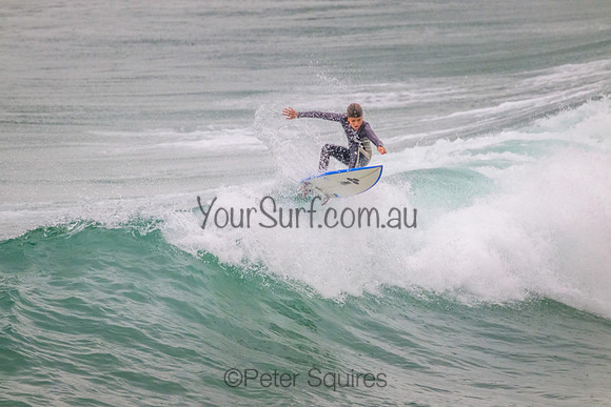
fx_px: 13580
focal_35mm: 800
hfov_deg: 2.6
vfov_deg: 1.7
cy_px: 204
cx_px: 306
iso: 5000
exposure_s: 1/1250
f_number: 11
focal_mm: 800
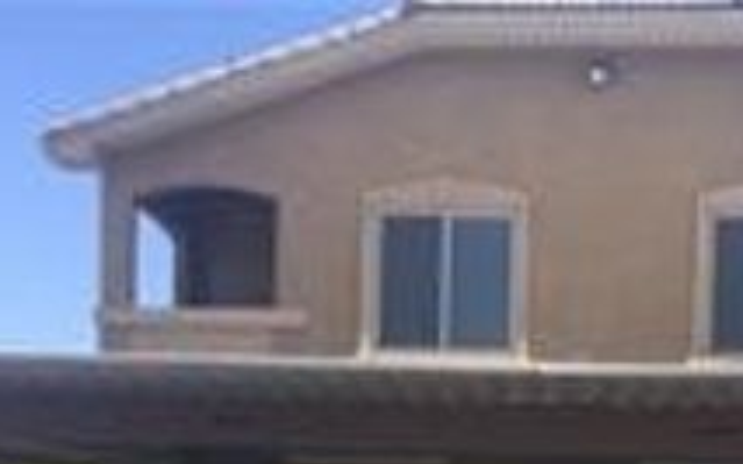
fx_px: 1458
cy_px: 651
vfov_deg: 16.8
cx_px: 614
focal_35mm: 72
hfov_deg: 27.9
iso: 32
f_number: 2.2
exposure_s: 1/760
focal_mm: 4.15
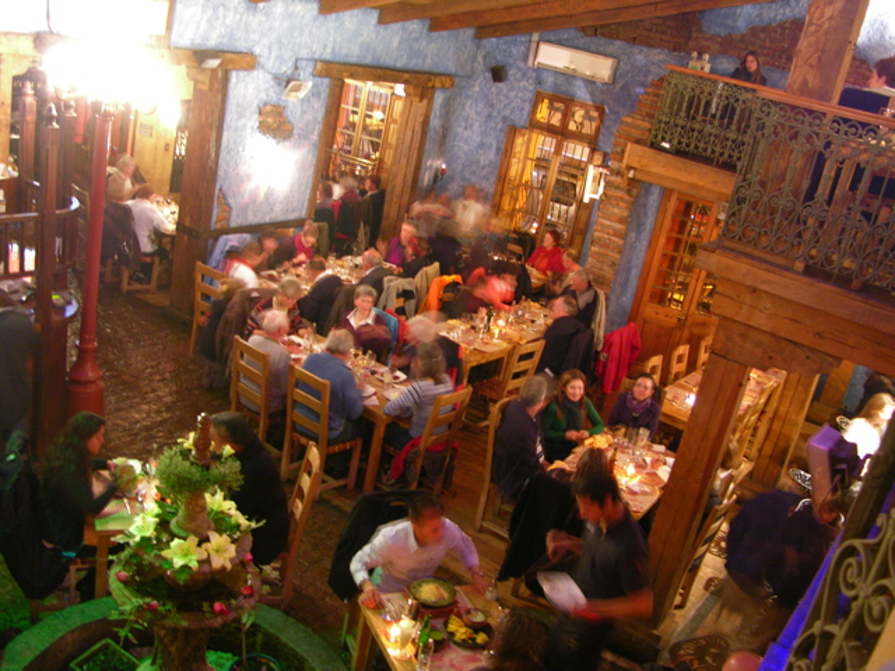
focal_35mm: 35
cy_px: 336
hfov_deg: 52.6
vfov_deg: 40.7
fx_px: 905
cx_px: 448
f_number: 2.8
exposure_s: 1.74
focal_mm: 8.9
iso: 200
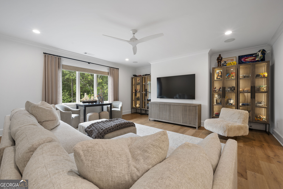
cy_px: 94
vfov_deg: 81.2
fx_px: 110
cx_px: 142
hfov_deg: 104.3
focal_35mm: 14
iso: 320
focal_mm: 14
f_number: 10
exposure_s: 1/30
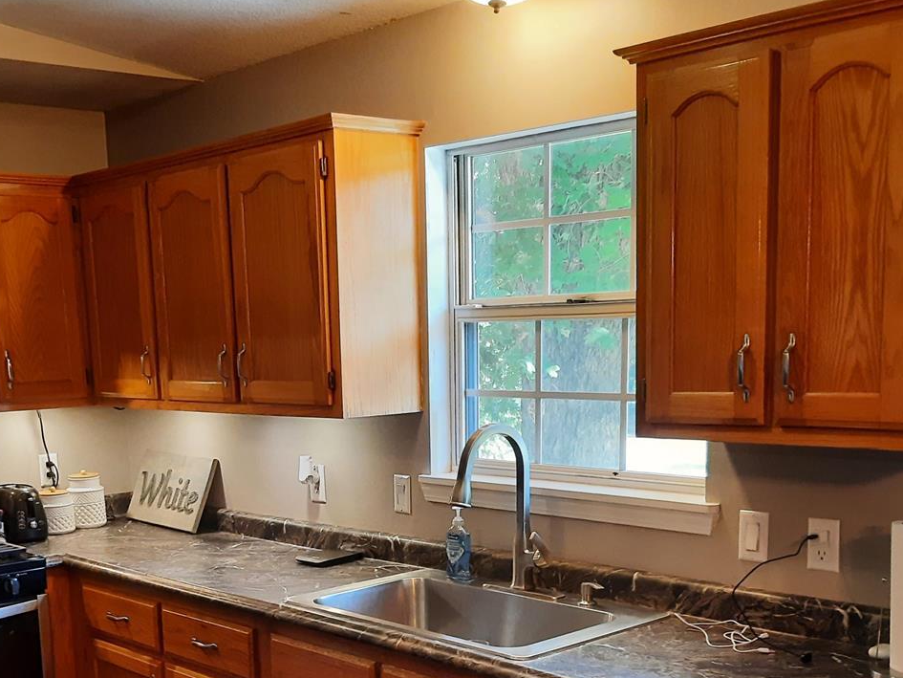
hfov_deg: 42.7
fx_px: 1148
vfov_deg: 31.9
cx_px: 355
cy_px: 556
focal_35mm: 44
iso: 250
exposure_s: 1/60
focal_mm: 3.92
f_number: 1.7
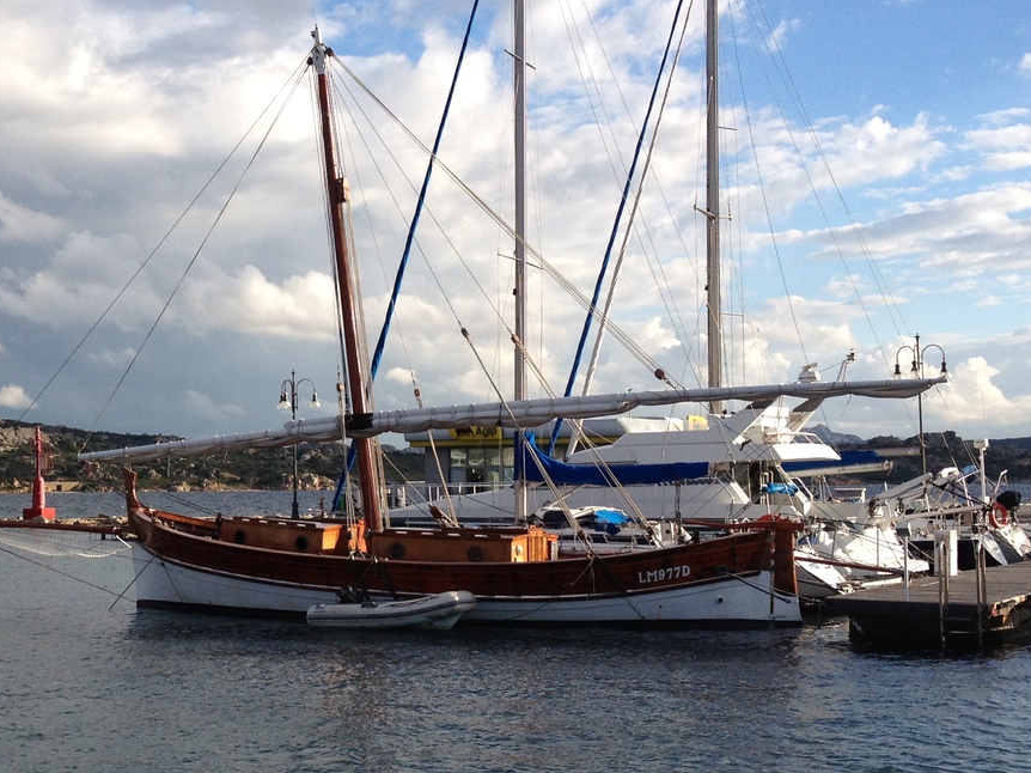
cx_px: 250
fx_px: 1935
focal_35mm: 65
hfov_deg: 29.3
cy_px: 382
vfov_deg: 22.6
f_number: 2.4
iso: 64
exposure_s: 1/1453
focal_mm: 4.28
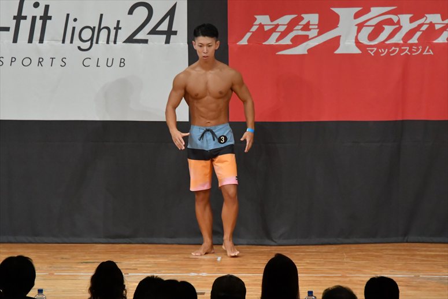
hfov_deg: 7.6
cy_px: 150
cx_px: 224
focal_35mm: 270
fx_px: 3358
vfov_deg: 5.1
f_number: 5.6
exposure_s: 1/400
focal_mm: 180
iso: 7200
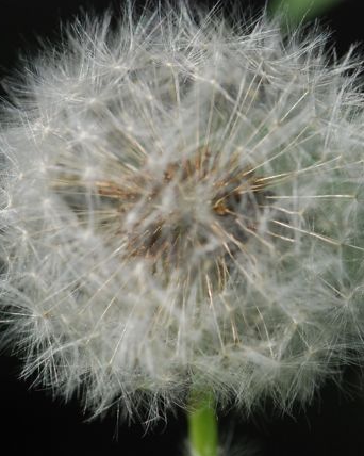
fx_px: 2988
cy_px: 228
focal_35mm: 222
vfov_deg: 8.7
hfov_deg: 7.0
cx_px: 247
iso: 640
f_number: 8
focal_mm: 105
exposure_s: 1/1000
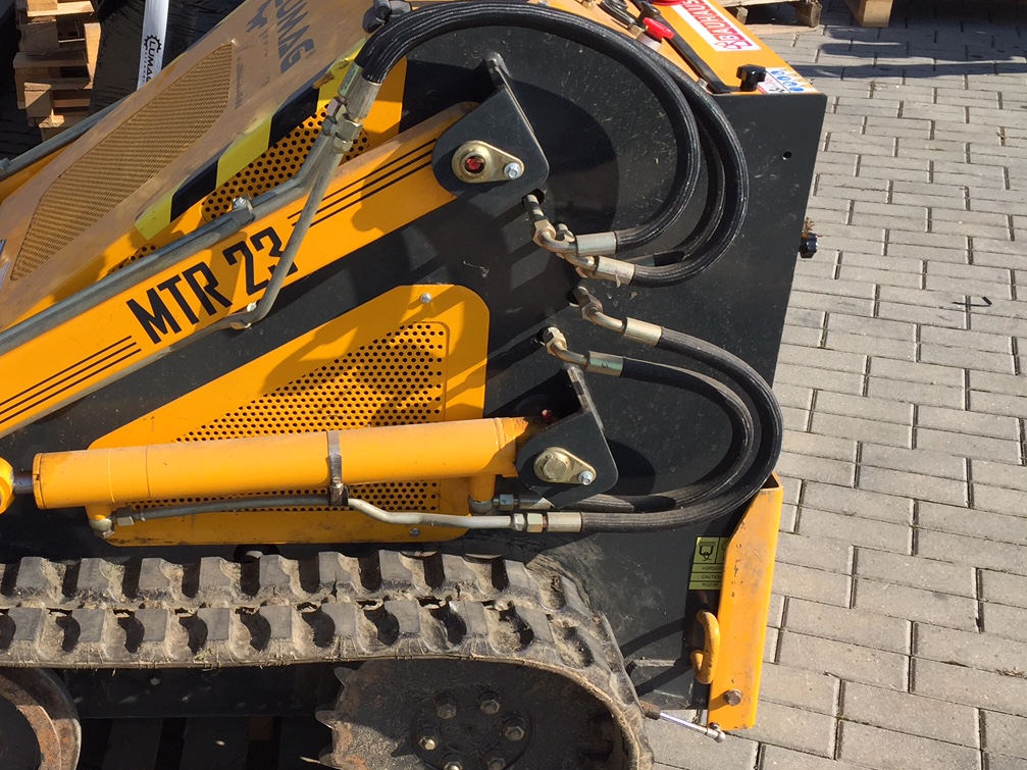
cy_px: 389
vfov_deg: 30.9
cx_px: 269
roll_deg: -0.8
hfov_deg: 39.5
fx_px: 1394
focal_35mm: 47
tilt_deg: -28.4
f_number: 2.2
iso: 32
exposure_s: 1/1163
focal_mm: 4.15
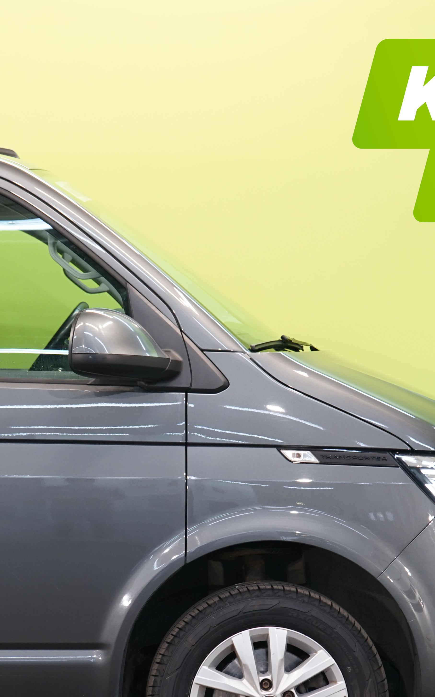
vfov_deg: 17.3
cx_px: 144
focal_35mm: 120
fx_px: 2277
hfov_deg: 10.9
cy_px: 466
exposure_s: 1/20
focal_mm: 57
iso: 400
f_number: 5.6
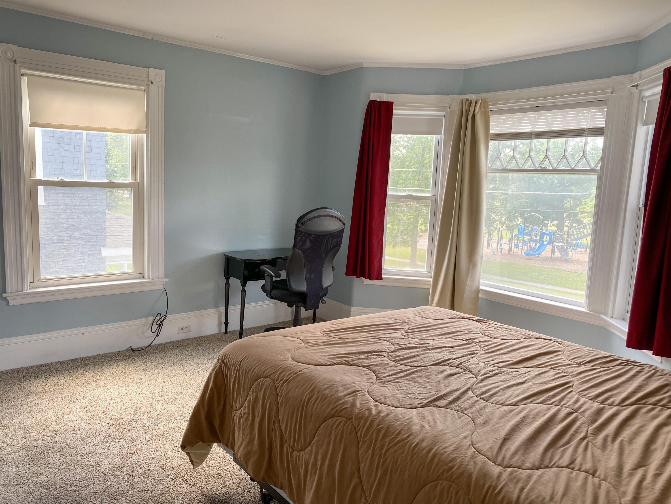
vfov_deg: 53.1
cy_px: 252
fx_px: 504
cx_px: 336
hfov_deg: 67.3
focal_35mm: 26
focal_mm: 4.25
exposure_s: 1/120
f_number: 1.8
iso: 64
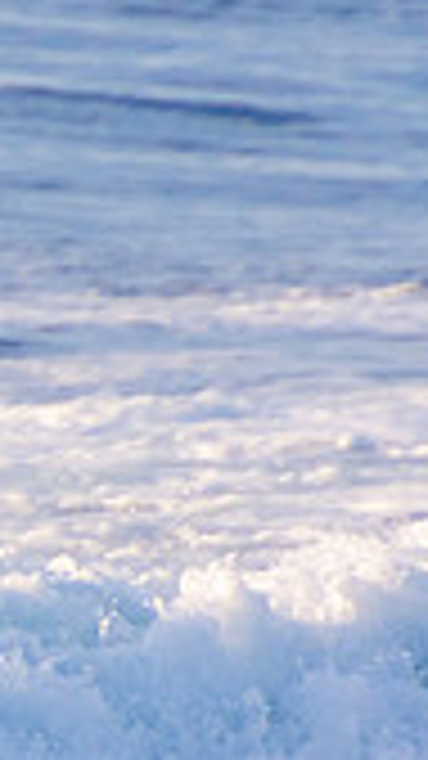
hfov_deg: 0.5
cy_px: 807
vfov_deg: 1.0
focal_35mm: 2238
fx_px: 45176
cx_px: -793
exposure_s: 1/1250
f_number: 5.6
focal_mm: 400
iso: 400
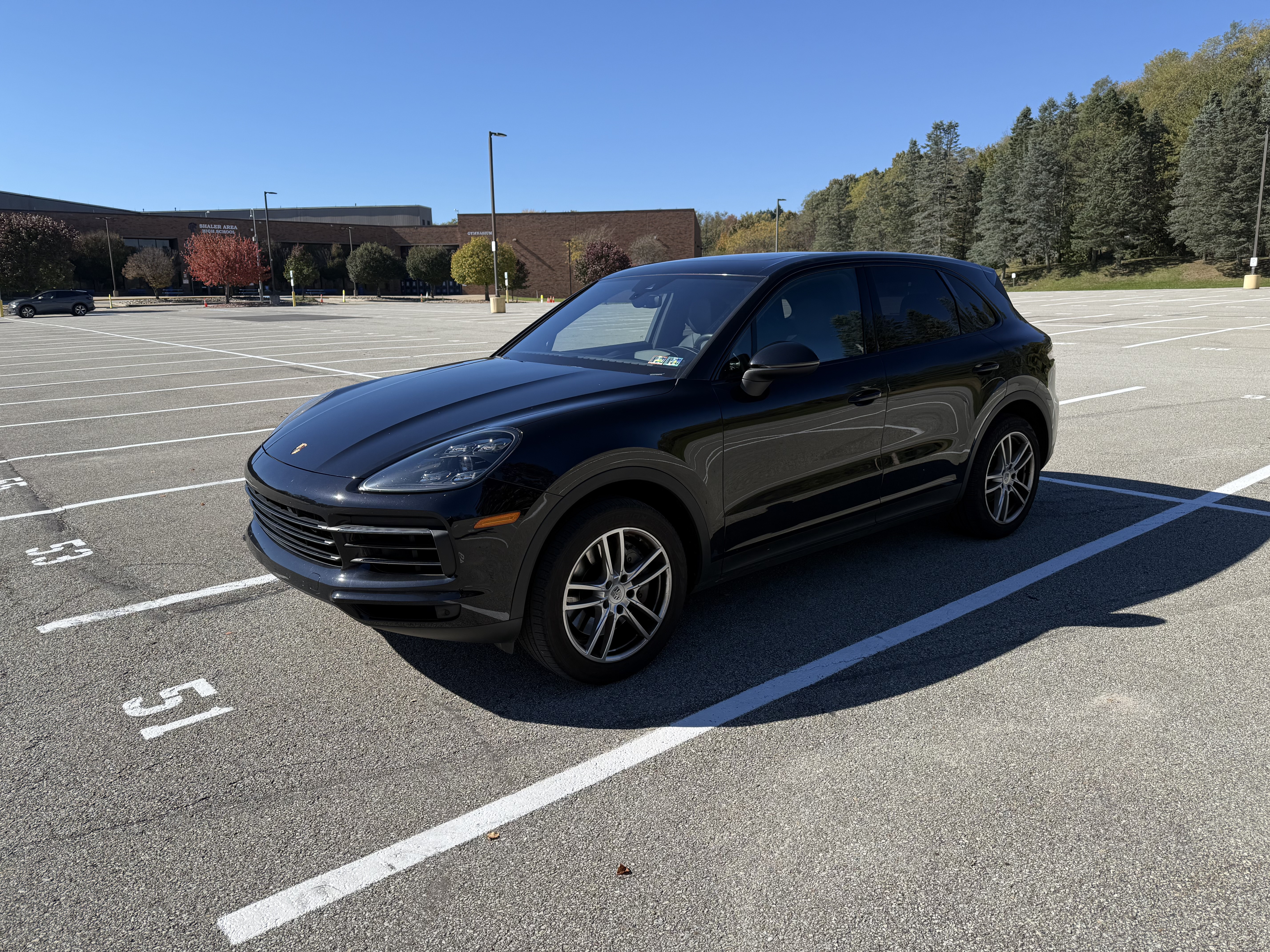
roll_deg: +1.7
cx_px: 635
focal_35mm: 24
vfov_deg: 56.8
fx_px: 881
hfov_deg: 71.6
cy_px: 476
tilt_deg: -7.9
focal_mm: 6.76
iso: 80
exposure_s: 1/3759
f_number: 1.78
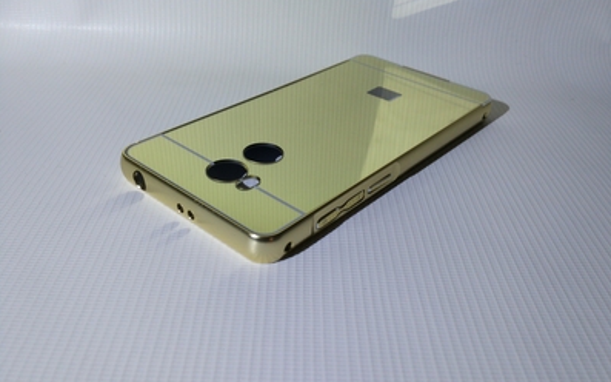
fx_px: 533
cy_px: 180
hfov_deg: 59.7
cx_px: 306
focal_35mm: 32
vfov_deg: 39.4
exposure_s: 1/50
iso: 157
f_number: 2
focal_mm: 4.12
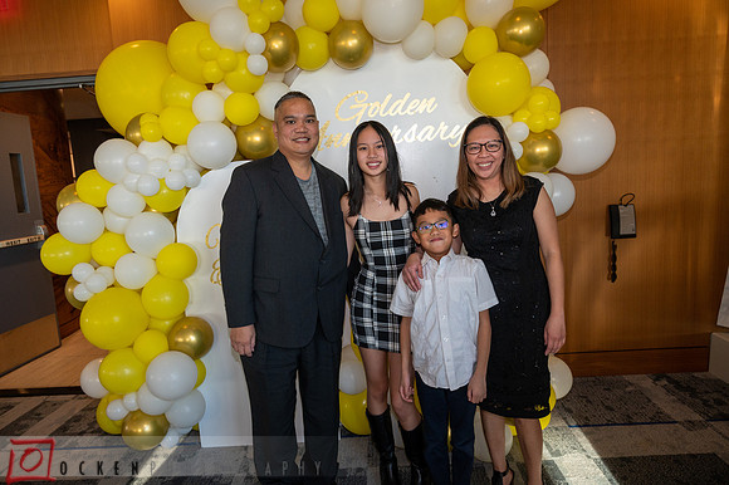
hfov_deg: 73.8
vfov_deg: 53.1
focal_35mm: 24
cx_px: 364
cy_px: 242
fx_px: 486
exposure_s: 1/125
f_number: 5.6
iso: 1000
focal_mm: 24
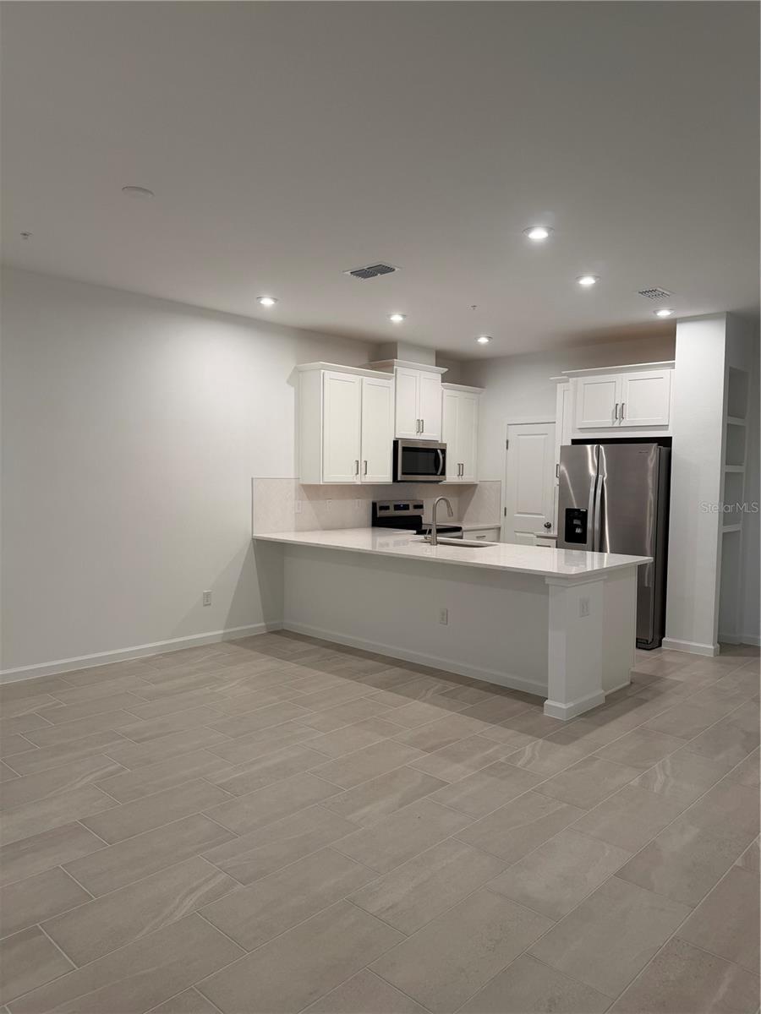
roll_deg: -0.9
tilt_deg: -4.1
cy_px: 507
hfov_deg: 56.8
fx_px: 703
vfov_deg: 71.6
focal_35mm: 24
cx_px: 380
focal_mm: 6.76
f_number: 1.78
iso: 100
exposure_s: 1/120
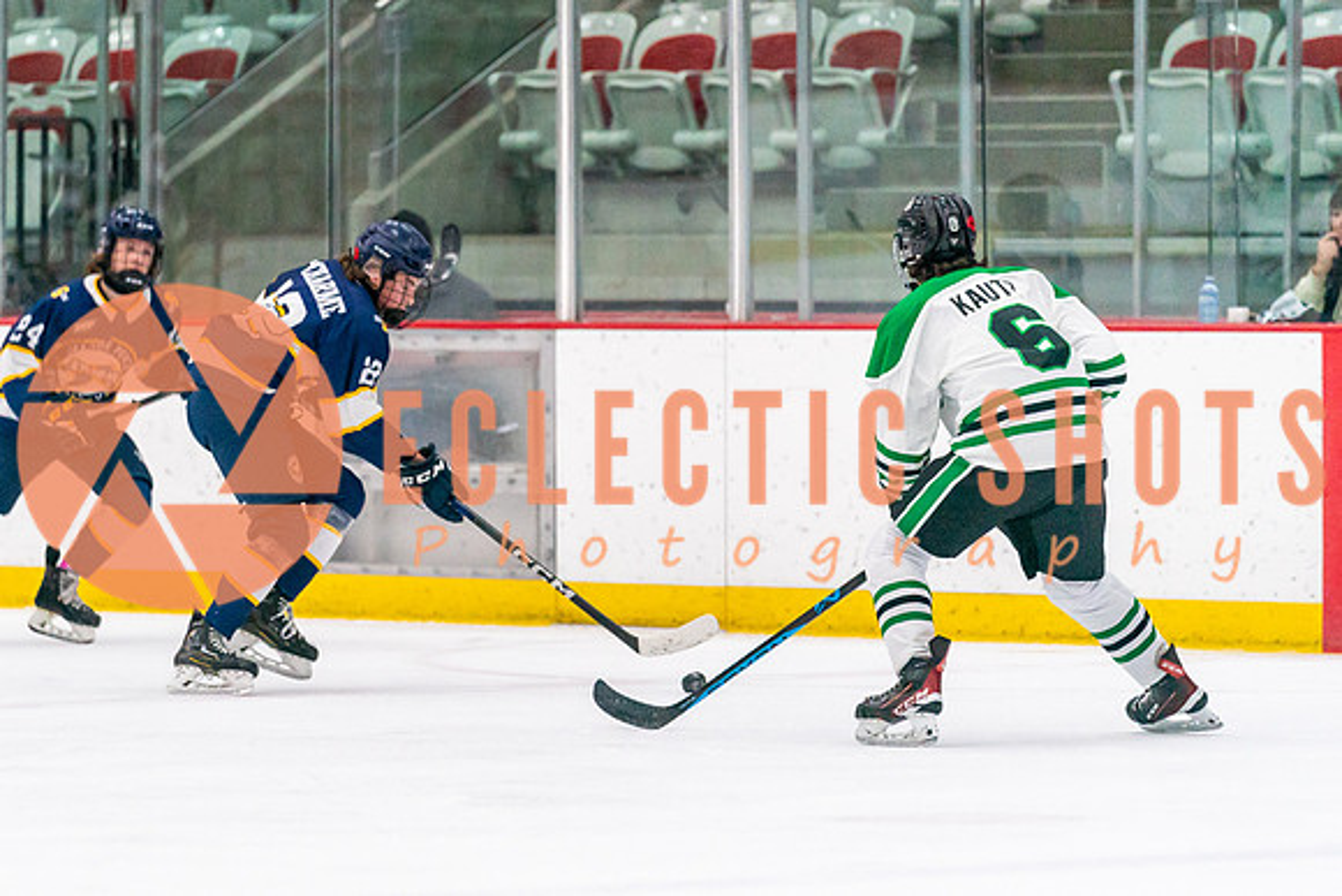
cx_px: 421
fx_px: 11847
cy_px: 448
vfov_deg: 4.3
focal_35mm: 318
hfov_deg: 6.5
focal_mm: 200
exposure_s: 1/1250
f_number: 2.8
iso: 3200
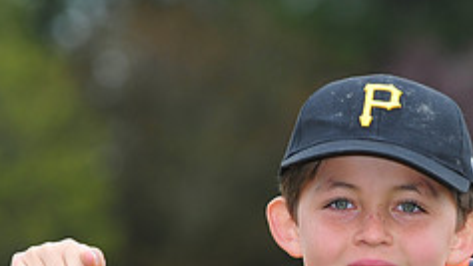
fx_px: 5628
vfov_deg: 2.7
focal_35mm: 449
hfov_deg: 4.8
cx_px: 333
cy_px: 302
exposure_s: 1/320
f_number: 5.6
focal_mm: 175
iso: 400
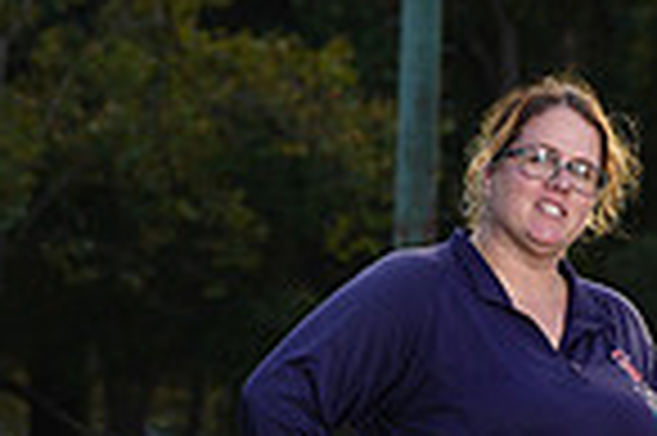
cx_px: 940
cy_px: 717
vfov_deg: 2.8
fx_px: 8768
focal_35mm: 481
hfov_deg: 4.3
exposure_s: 1/250
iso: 160
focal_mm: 121
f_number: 7.1
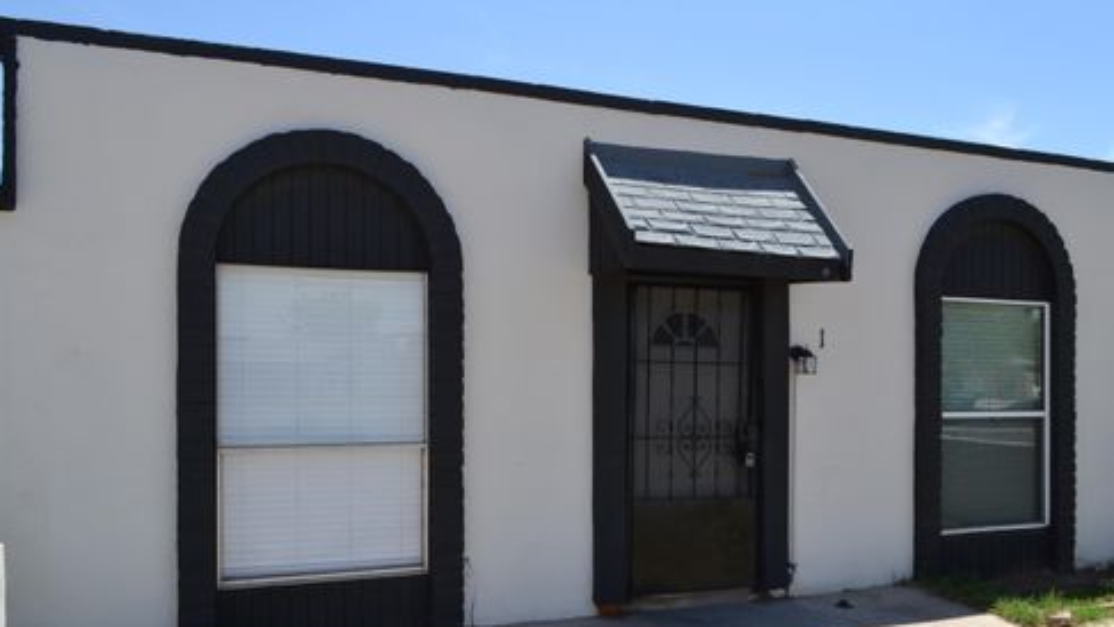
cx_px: 551
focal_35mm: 29
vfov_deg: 40.0
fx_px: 857
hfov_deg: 66.1
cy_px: 374
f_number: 7.1
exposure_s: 1/200
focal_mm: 18
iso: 100
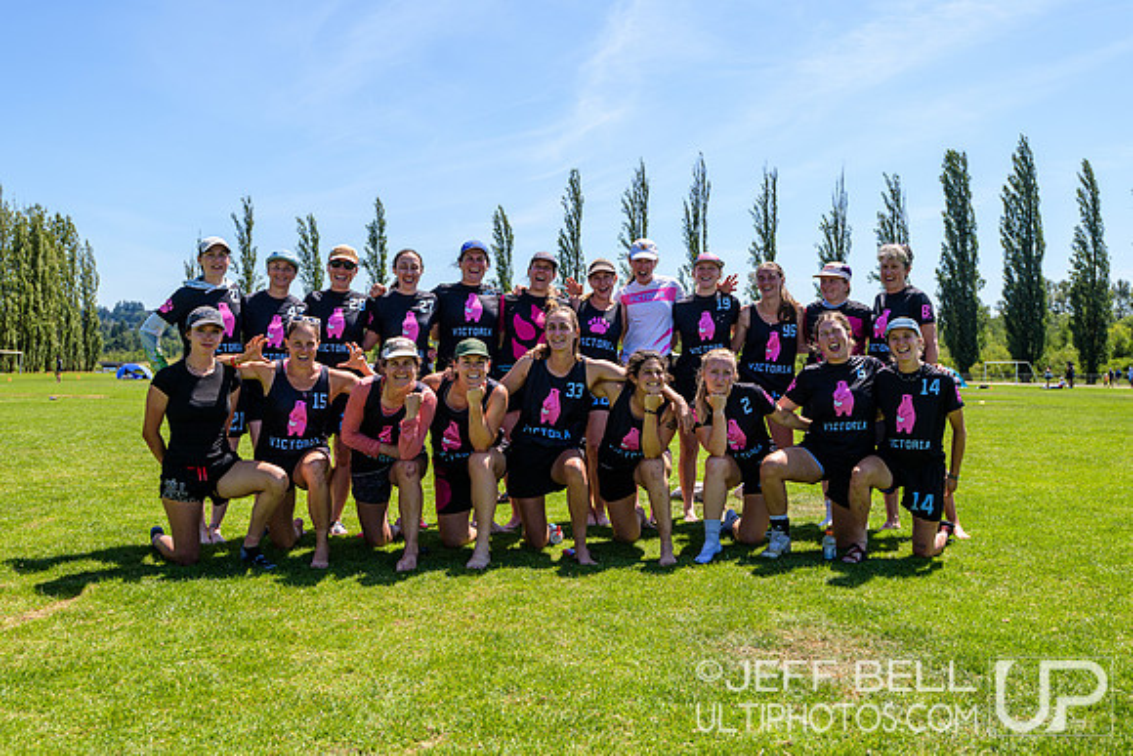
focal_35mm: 32
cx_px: 566
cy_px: 378
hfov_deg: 58.7
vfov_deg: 41.1
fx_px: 1007
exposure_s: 1/500
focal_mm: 32
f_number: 5.6
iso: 90
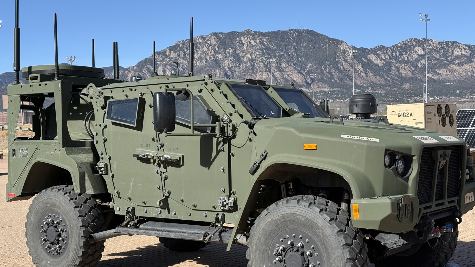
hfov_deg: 39.2
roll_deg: +1.6
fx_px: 668
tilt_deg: +2.0
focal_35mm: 53
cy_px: 138
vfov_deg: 22.6
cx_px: 237
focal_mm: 6.76
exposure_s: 1/3534
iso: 64
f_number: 1.78
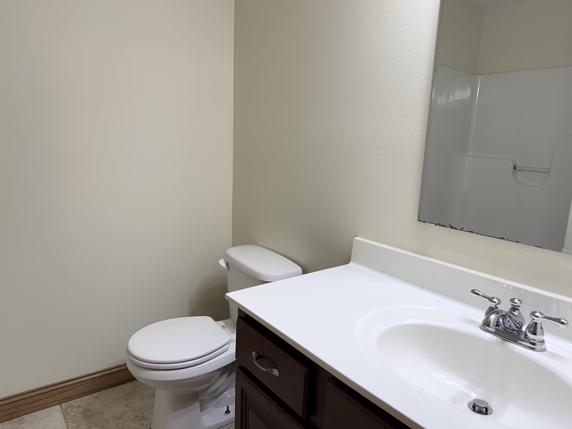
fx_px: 397
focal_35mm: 24
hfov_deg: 71.6
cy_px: 214
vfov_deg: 56.8
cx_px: 286
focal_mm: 6.76
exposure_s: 1/120
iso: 100
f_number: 1.78
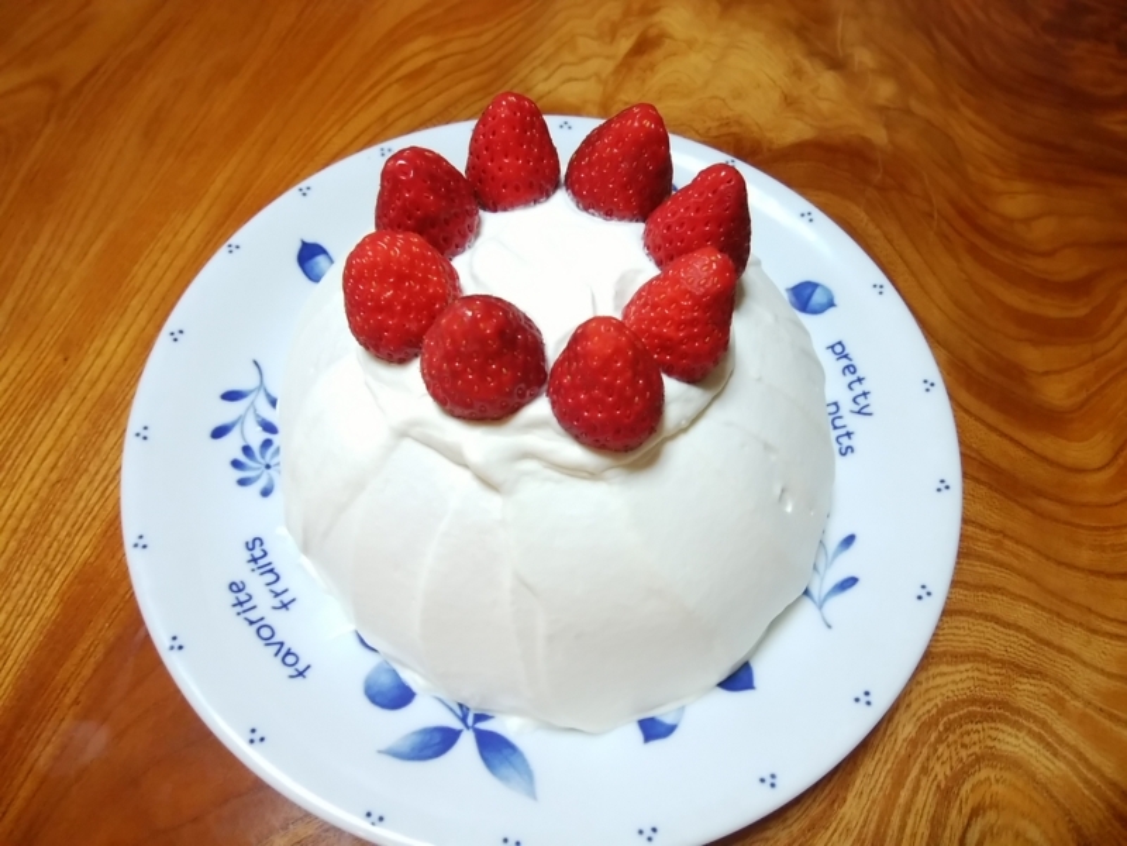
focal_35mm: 22
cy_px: 423
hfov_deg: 76.4
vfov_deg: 61.1
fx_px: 716
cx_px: 564
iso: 160
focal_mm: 3
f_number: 2
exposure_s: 1/25
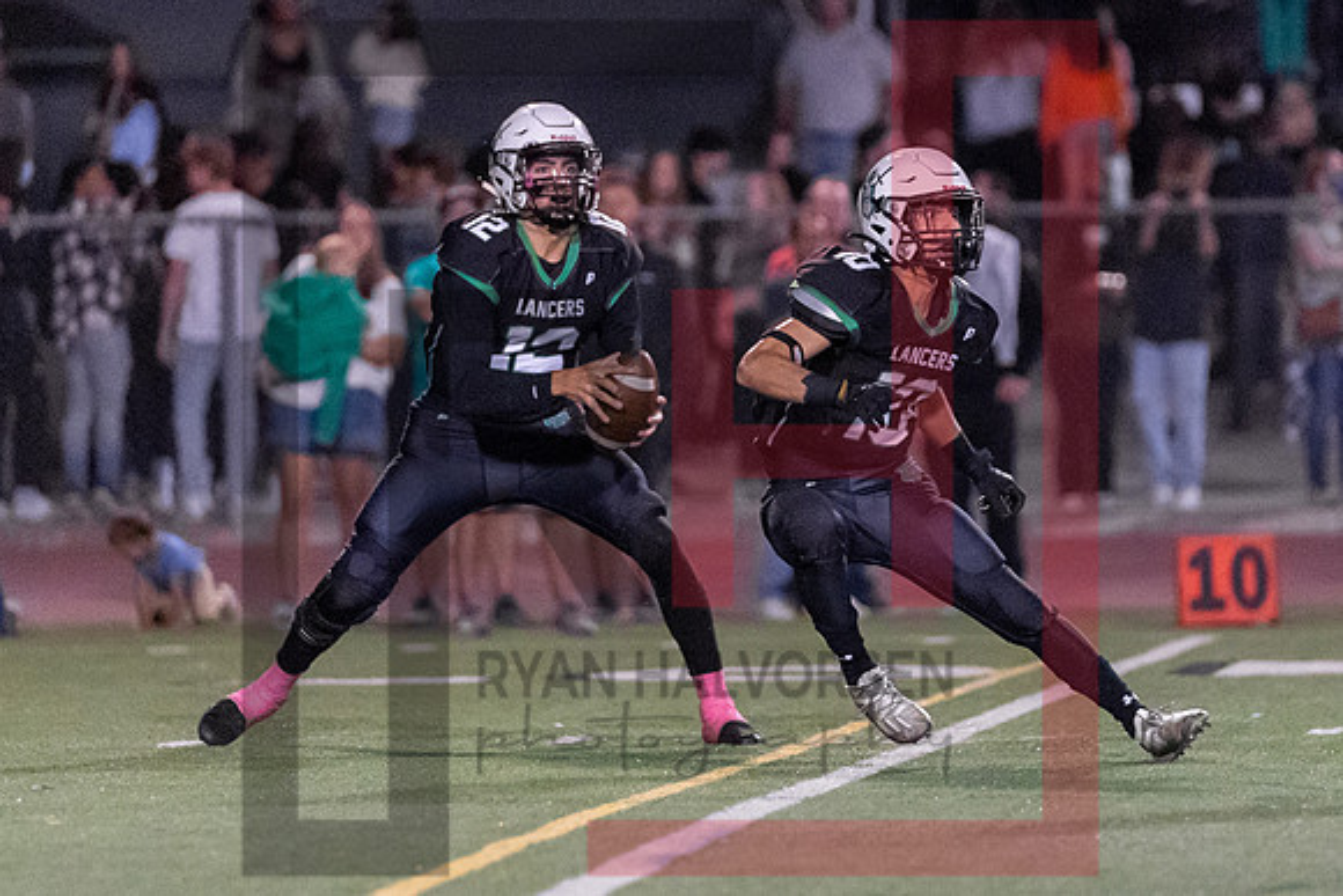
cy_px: 319
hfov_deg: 5.5
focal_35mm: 373
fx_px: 13931
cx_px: 772
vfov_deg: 3.7
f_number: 2.8
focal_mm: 200
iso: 6400
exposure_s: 1/1000
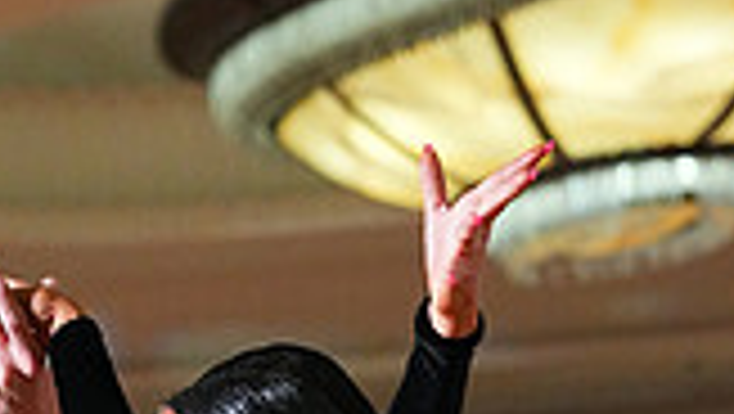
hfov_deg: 5.2
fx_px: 8064
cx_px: 340
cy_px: 1224
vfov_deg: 2.9
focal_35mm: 414
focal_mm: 111
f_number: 5
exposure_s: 1/400
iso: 8000
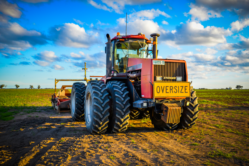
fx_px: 249
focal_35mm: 36
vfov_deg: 36.9
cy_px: 83
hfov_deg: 53.1
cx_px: 124
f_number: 7.1
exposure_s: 1/200
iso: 200
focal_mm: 36
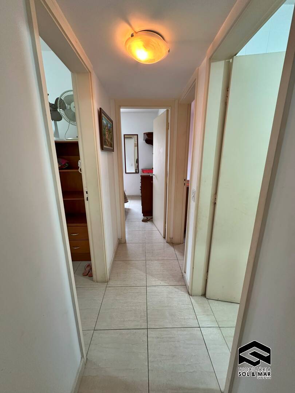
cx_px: 148
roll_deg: -0.7
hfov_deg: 85.7
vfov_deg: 102.1
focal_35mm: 14
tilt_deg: -14.6
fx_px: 159
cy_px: 196
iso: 160
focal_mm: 2.22
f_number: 2.2
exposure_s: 1/60
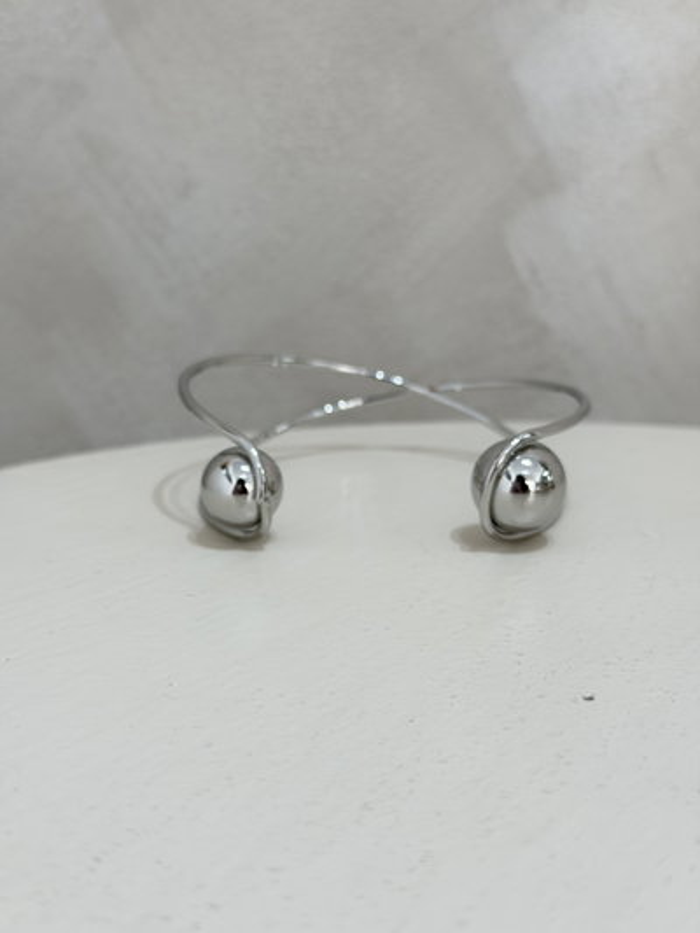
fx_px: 1294
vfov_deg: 39.6
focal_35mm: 48
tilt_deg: -13.8
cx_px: 350
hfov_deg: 30.3
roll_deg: -0.3
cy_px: 466
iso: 64
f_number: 1.78
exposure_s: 1/50
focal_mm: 6.76
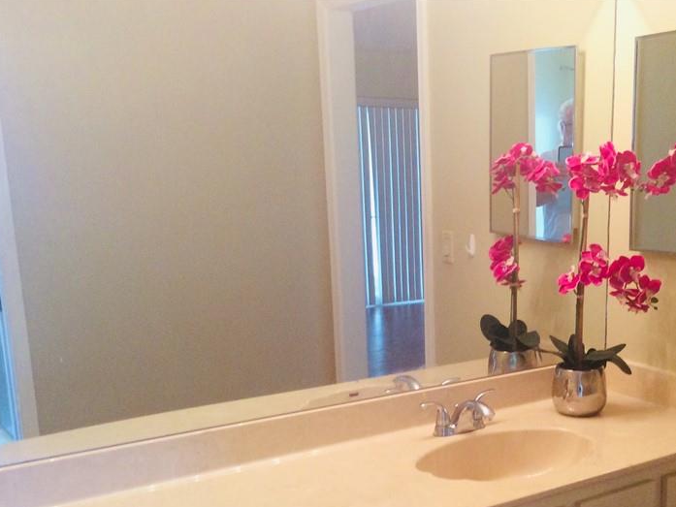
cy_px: 365
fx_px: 918
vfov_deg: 30.5
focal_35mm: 47
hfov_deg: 39.5
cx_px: 490
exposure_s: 1/24
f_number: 2.4
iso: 100
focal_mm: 3.3
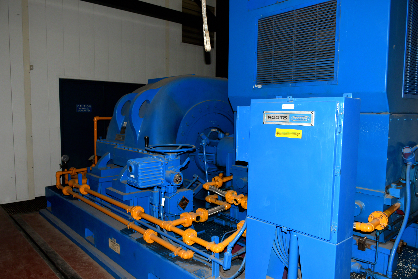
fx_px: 313
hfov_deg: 67.4
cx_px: 209
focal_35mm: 27
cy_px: 140
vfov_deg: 47.9
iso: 200
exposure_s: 1/30
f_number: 5.6
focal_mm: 18
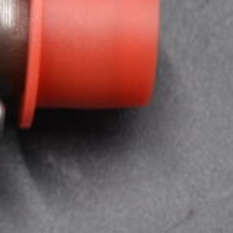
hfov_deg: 4.0
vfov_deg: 4.1
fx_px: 3214
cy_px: -4
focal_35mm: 422
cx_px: -399
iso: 400
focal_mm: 44
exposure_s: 1/50
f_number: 5.3
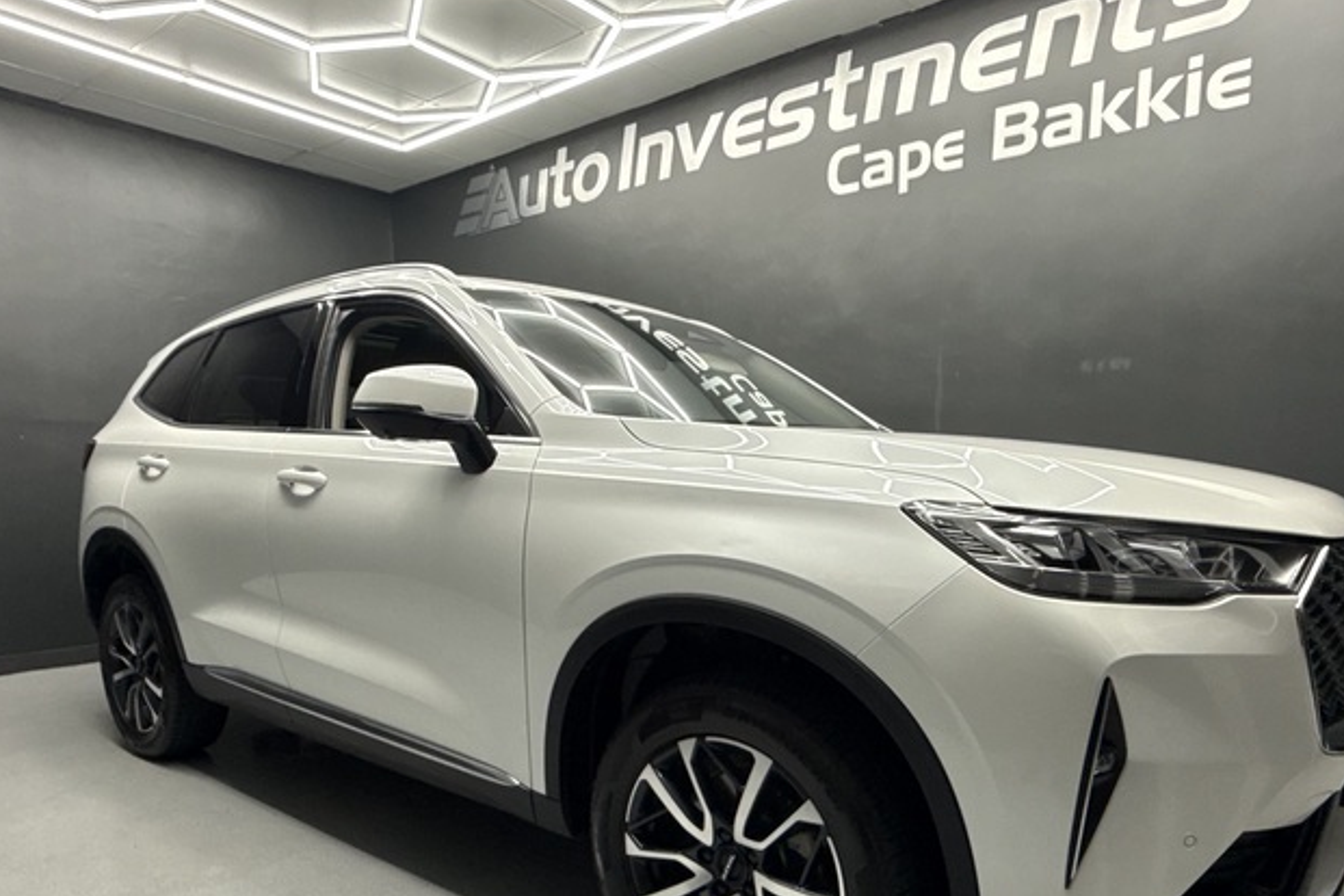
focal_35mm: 24
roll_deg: +0.4
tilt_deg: -8.3
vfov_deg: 52.0
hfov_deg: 73.7
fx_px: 896
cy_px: 606
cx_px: 701
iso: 160
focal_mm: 2.22
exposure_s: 1/100
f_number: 2.2
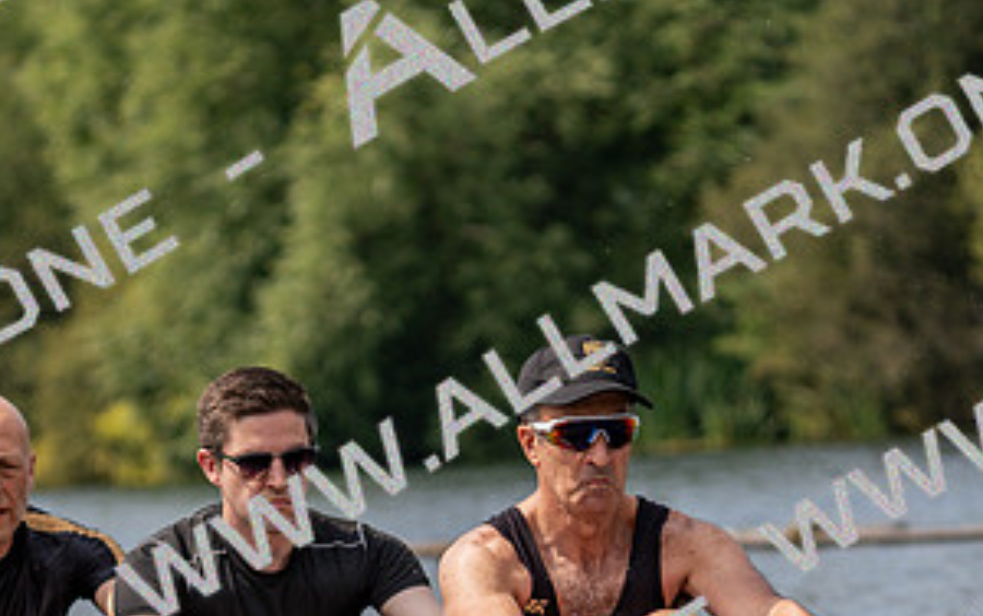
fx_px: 10563
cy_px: 627
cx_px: 521
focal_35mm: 394
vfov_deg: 3.3
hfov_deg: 5.3
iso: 200
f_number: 5.6
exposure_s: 1/1600
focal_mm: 200
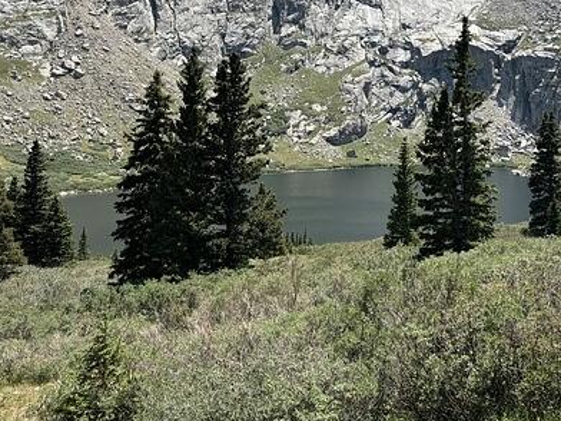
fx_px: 859
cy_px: 54
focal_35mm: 53
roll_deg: +0.6
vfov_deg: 26.7
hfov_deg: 35.9
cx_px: 356
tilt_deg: +2.9
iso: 50
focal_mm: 5.96
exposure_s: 1/2513
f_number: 1.6
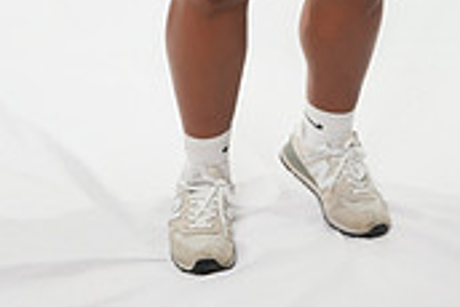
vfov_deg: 9.4
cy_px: -291
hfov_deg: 14.9
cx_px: 251
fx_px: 1763
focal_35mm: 138
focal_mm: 52.7
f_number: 8
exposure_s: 1/125
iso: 500
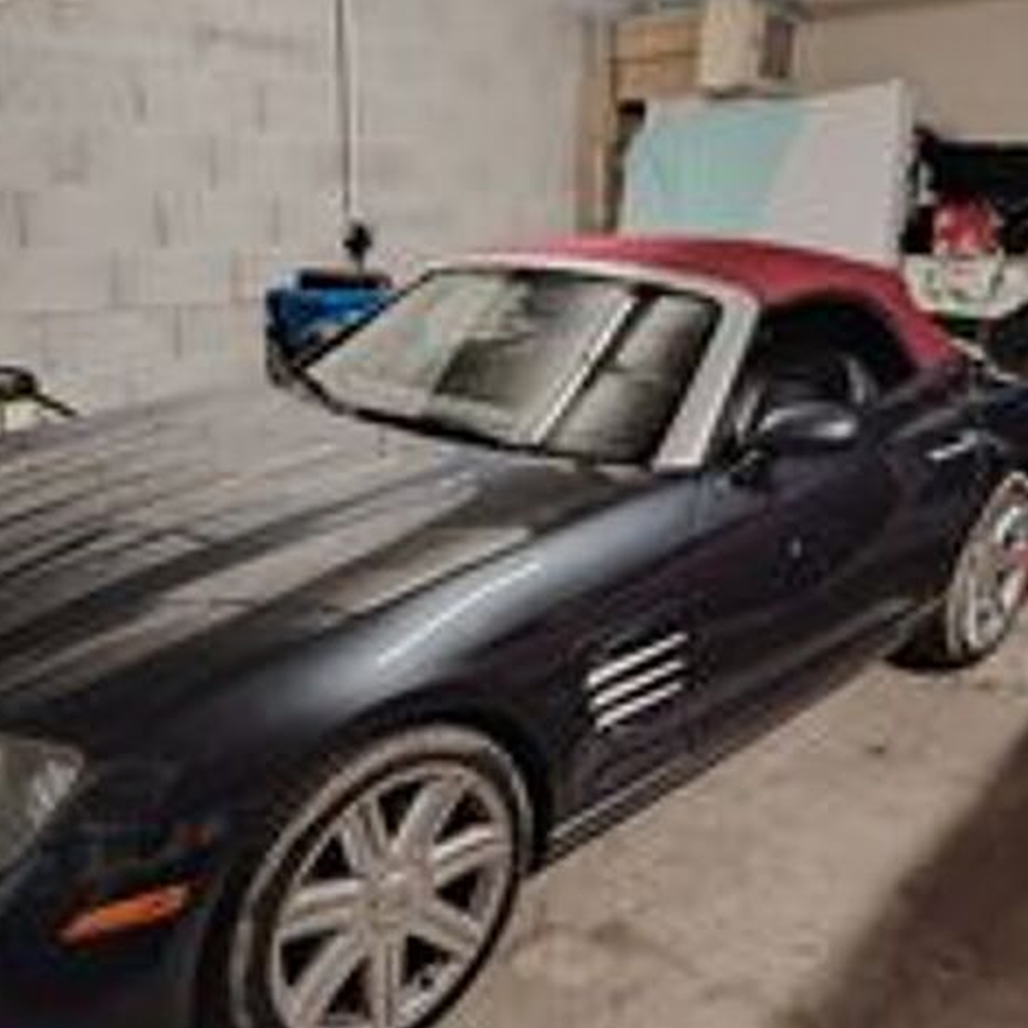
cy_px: 613
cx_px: 512
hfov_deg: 55.6
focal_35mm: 29
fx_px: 974
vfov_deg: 55.2
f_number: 1.75
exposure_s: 1/50
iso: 4175
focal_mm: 5.25
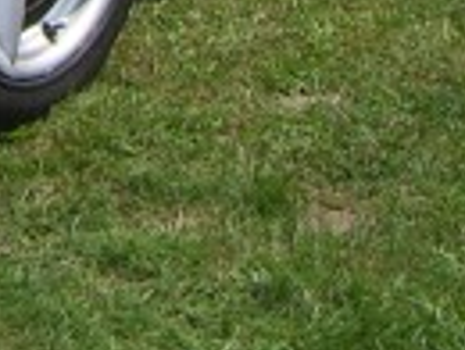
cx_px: -46
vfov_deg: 6.1
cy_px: -514
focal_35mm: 233
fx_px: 3136
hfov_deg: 8.4
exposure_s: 1/500
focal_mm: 6.2
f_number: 4.3
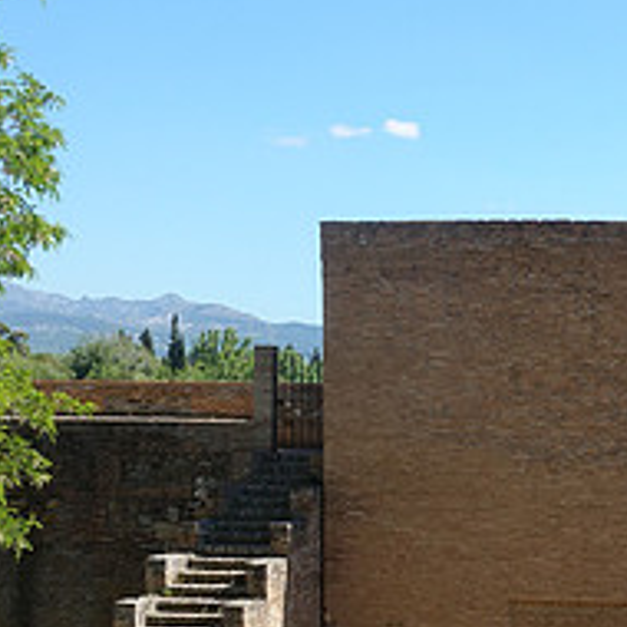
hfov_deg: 20.9
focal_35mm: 78
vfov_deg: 22.0
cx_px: 726
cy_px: 480
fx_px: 1598
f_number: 5.6
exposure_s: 1/320
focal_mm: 11
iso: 125
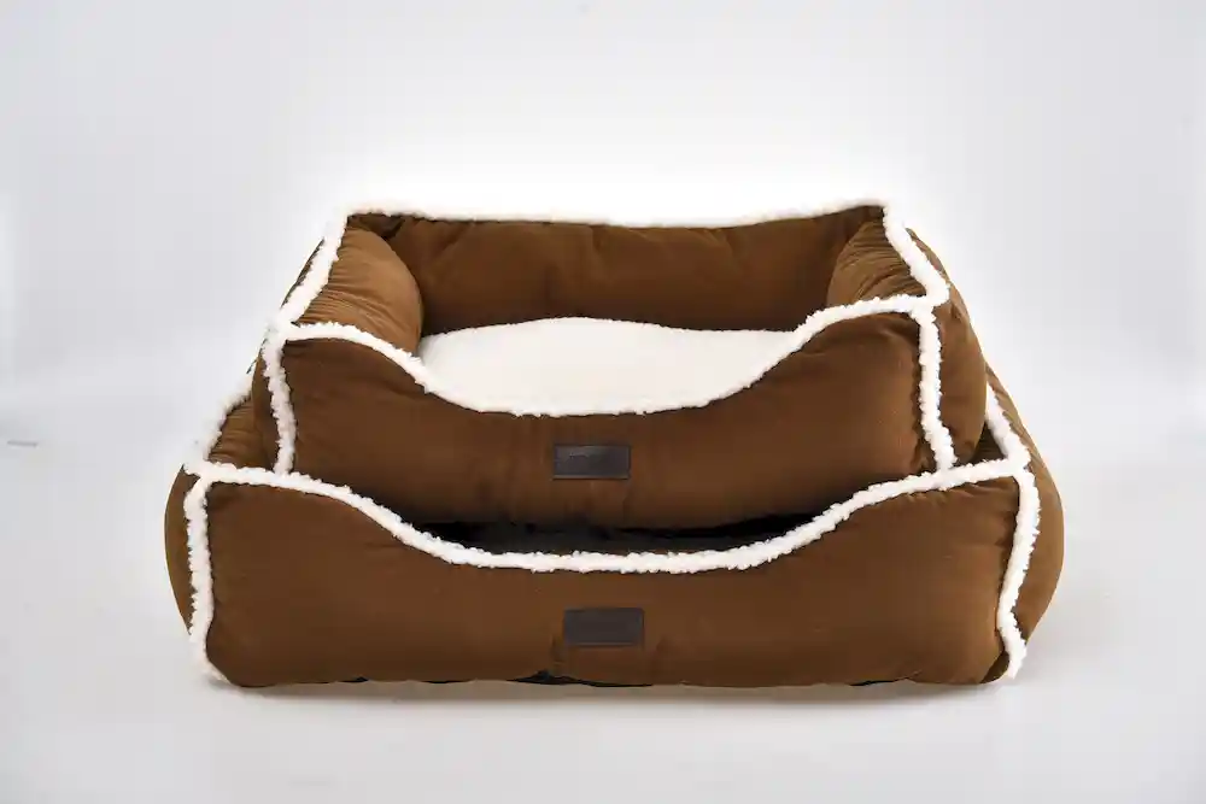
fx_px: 2010
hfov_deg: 33.4
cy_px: 402
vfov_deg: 22.6
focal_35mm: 60
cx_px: 603
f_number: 9
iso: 320
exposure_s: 1/125
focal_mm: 60
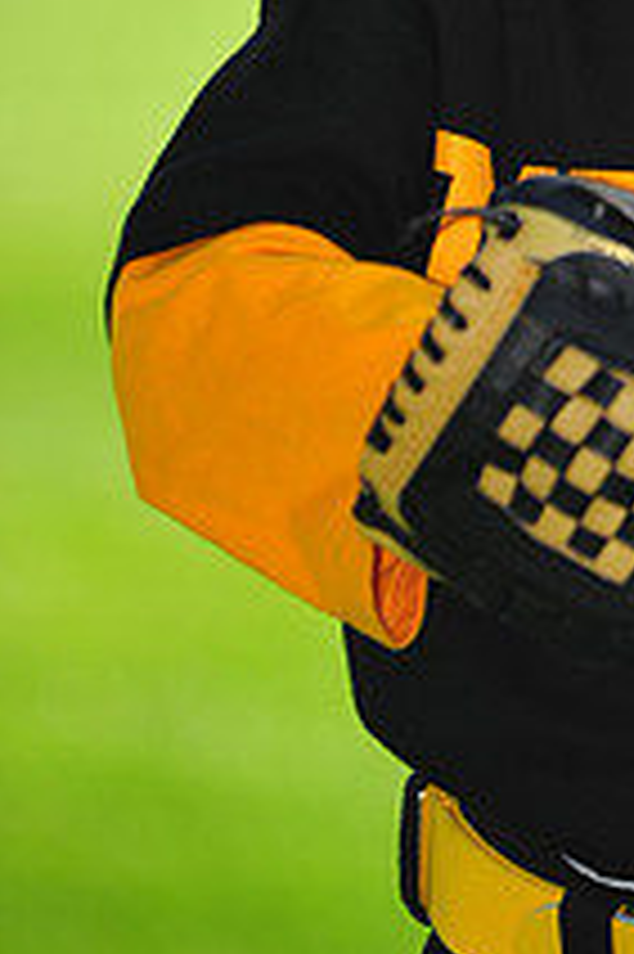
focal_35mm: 547
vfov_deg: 3.8
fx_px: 14472
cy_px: -176
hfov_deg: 2.5
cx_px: 827
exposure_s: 1/800
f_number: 4
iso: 200
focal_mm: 200
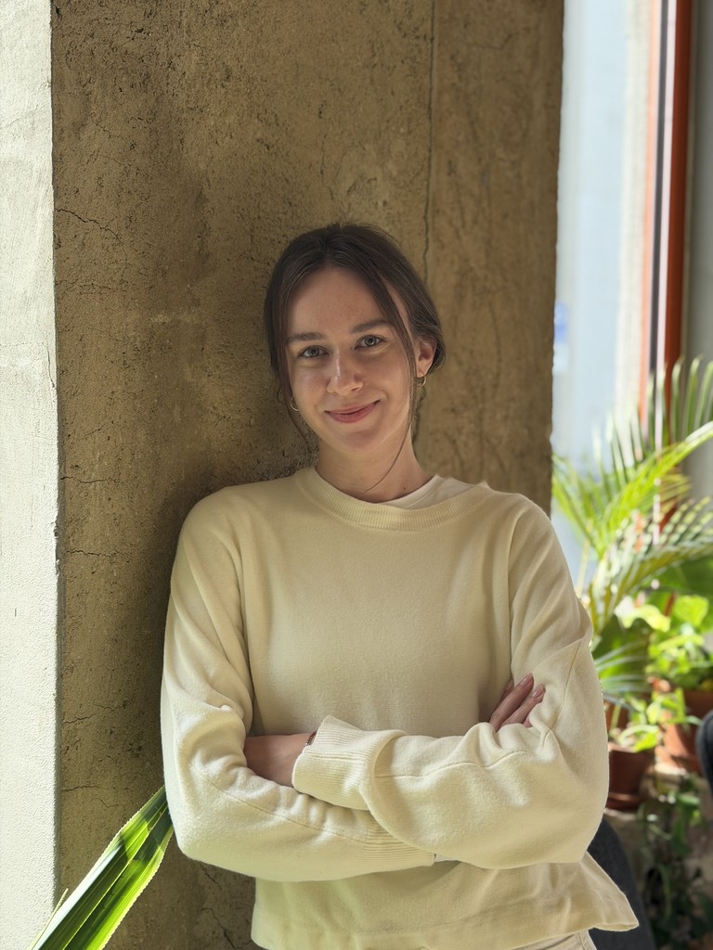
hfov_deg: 30.3
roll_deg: -1.2
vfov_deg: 39.7
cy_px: 475
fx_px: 1318
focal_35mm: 48
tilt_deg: -4.5
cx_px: 356
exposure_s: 1/176
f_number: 1.78
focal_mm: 6.76
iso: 80
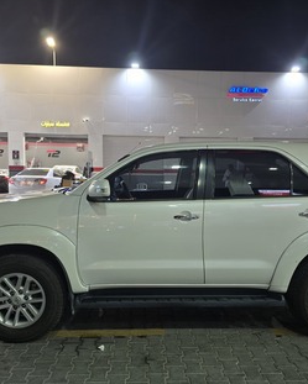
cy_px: 201
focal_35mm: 33
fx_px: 376
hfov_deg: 44.5
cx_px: 161
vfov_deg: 54.2
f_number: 1.7
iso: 320
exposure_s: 1/120
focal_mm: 6.3
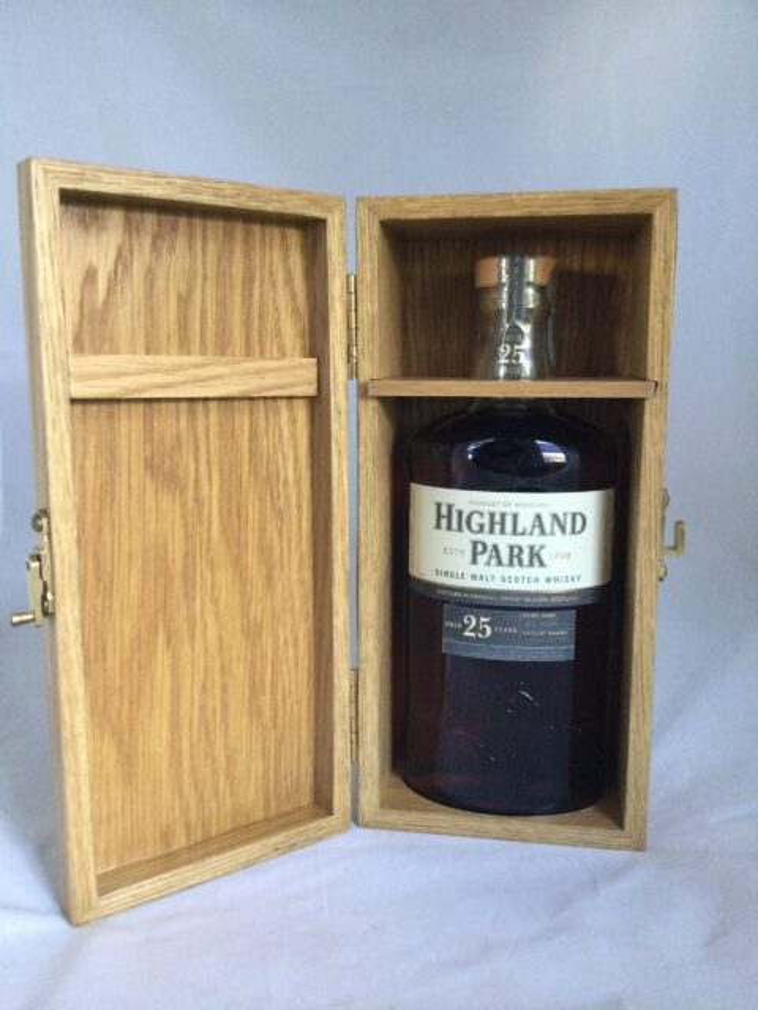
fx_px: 905
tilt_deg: -8.7
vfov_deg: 58.4
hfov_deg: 45.4
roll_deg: +1.1
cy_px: 505
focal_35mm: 31
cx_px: 379
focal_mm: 3.3
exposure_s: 1/33
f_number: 2.4
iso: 160
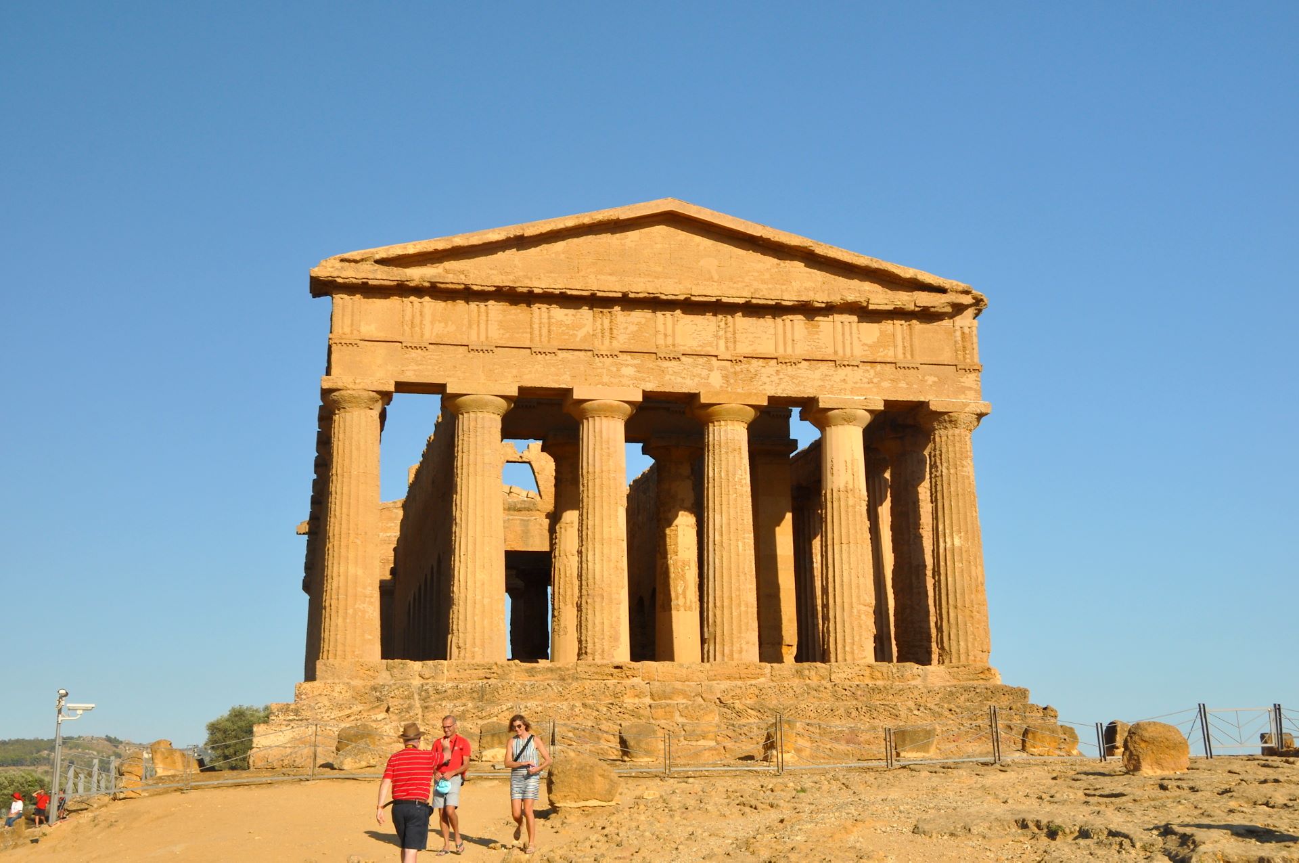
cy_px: 432
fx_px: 1676
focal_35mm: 46
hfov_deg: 42.4
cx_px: 650
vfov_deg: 28.9
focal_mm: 31
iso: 320
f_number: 13
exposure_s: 1/160
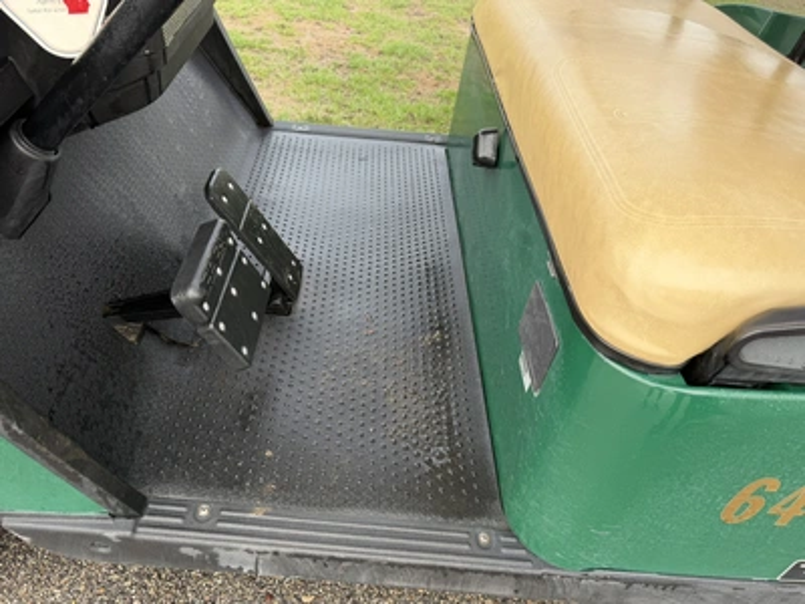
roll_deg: -8.2
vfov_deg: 56.8
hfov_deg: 71.6
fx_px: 558
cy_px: 302
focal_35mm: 24
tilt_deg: -40.2
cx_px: 402
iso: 64
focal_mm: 6.76
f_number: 1.78
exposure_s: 1/167
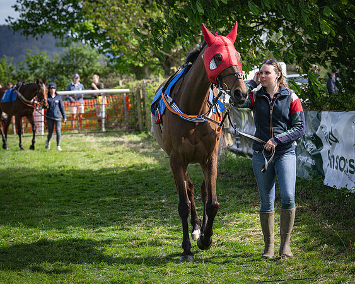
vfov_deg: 10.9
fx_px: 1481
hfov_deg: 13.7
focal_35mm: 141
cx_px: 146
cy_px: 125
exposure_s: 1/1600
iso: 400
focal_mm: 103
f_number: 5
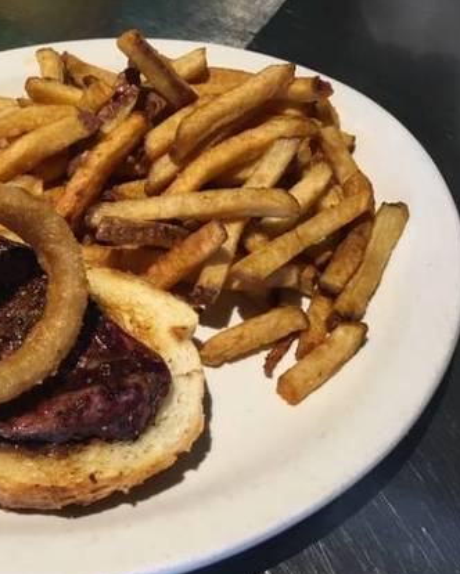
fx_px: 681
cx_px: 73
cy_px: 278
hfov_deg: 35.7
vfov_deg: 45.8
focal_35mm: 40
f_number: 2.2
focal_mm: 4.15
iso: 80
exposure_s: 1/30
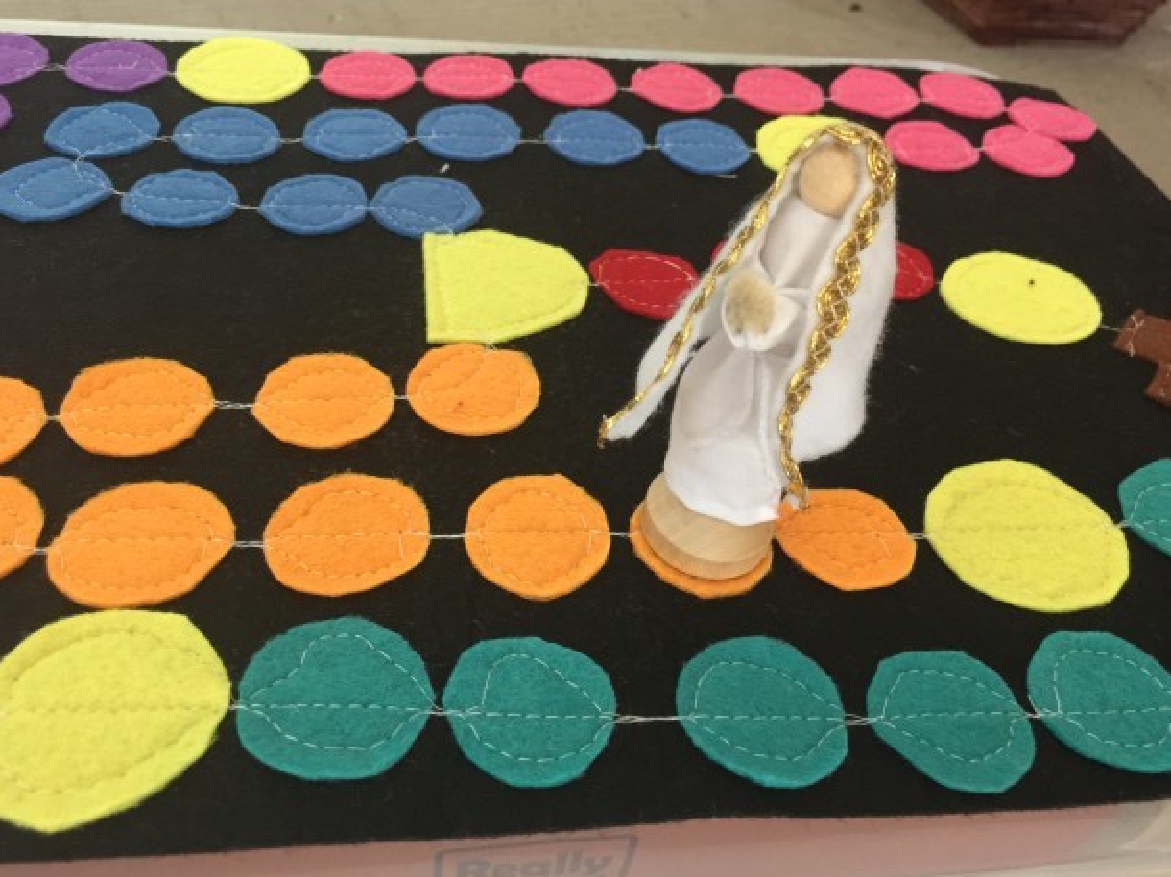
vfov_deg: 46.8
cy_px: 431
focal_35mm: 30
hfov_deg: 60.0
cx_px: 571
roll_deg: -9.4
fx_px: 1014
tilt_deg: -42.3
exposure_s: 1/8
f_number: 2.2
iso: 160
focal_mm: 4.15
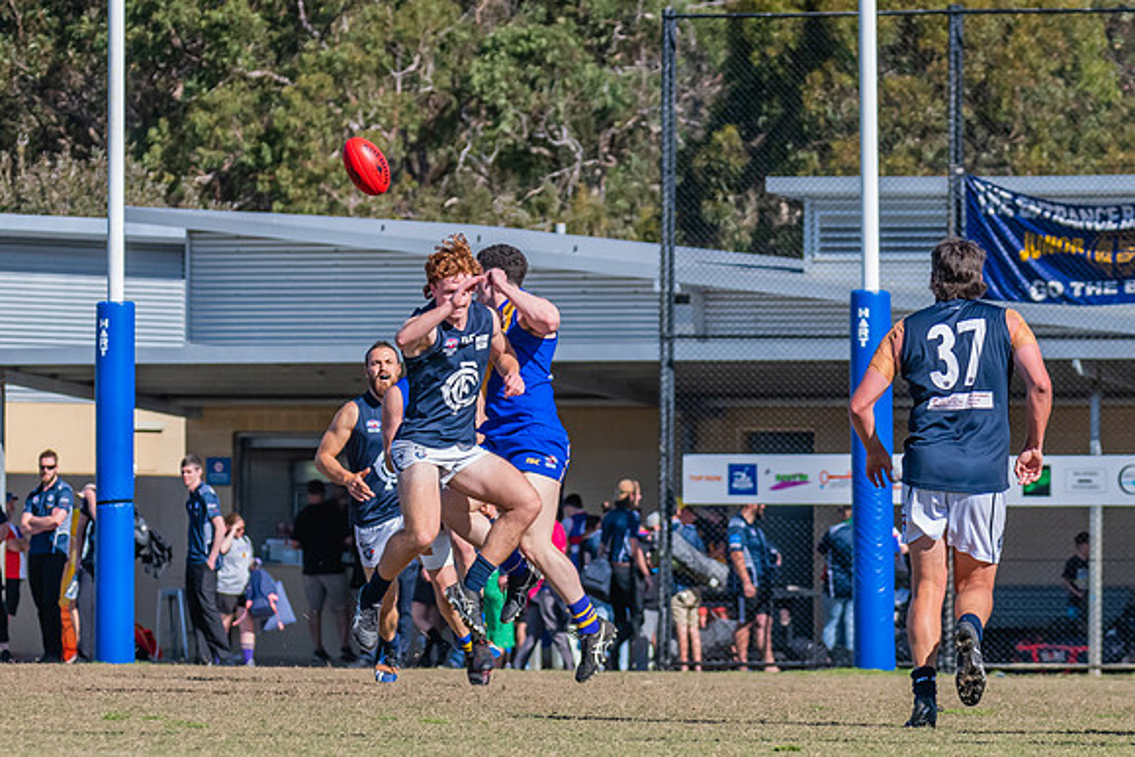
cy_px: 452
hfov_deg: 5.1
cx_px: 396
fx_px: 12790
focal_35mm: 406
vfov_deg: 3.4
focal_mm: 195
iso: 800
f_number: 8
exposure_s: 1/2000
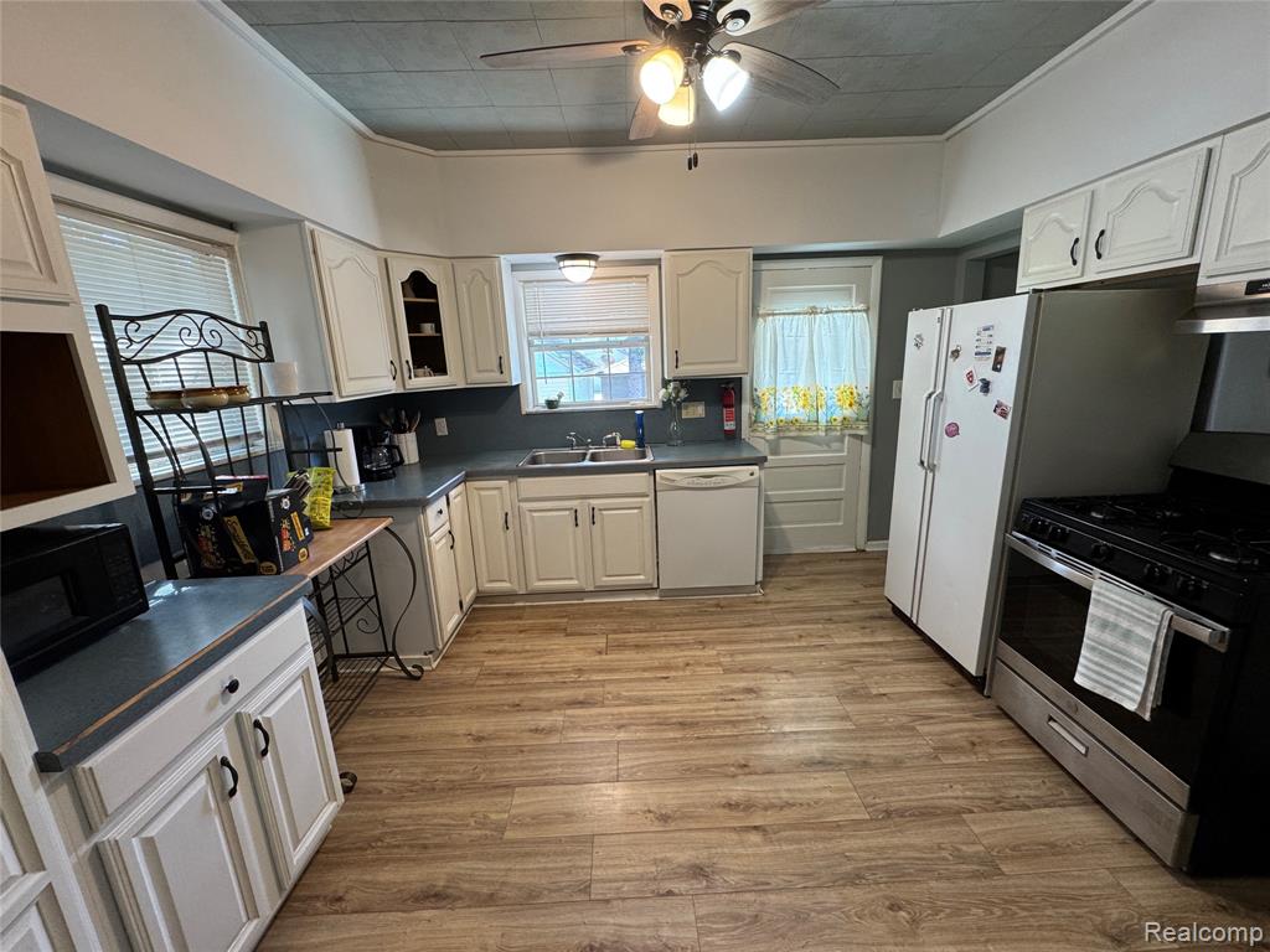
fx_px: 514
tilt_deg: -13.9
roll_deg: +2.5
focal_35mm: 14
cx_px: 635
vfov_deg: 85.7
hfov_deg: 102.1
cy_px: 476
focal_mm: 2.22
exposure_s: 1/60
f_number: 2.2
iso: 160
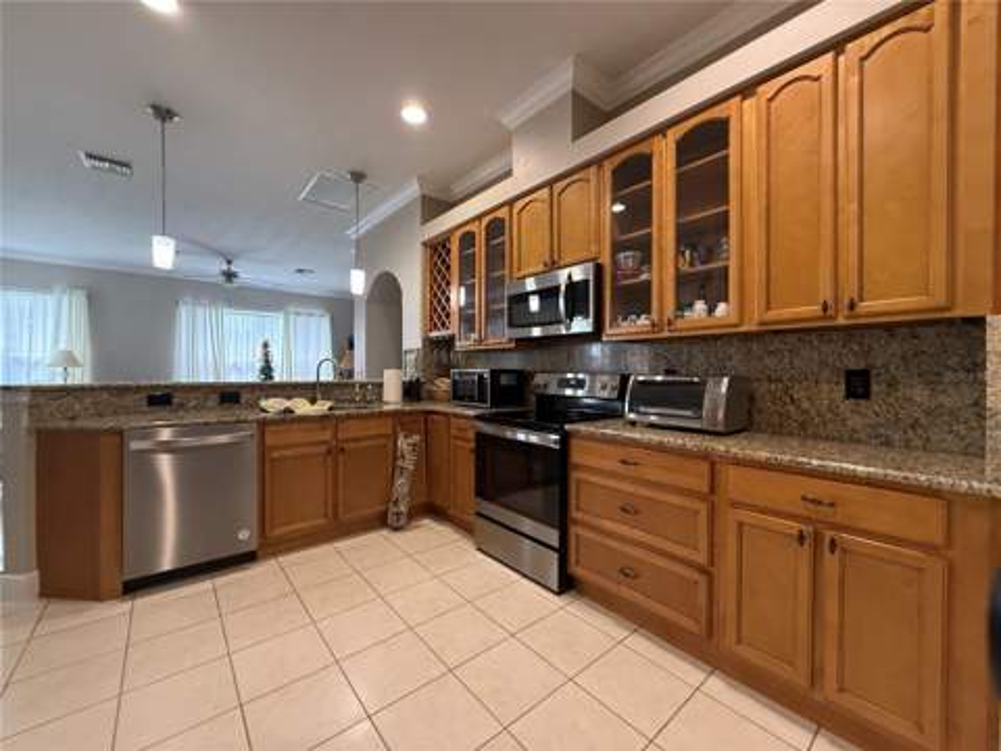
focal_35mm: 14
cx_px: 500
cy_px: 376
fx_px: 405
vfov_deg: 85.7
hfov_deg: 102.1
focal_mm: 2.22
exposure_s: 1/120
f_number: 2.2
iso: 500
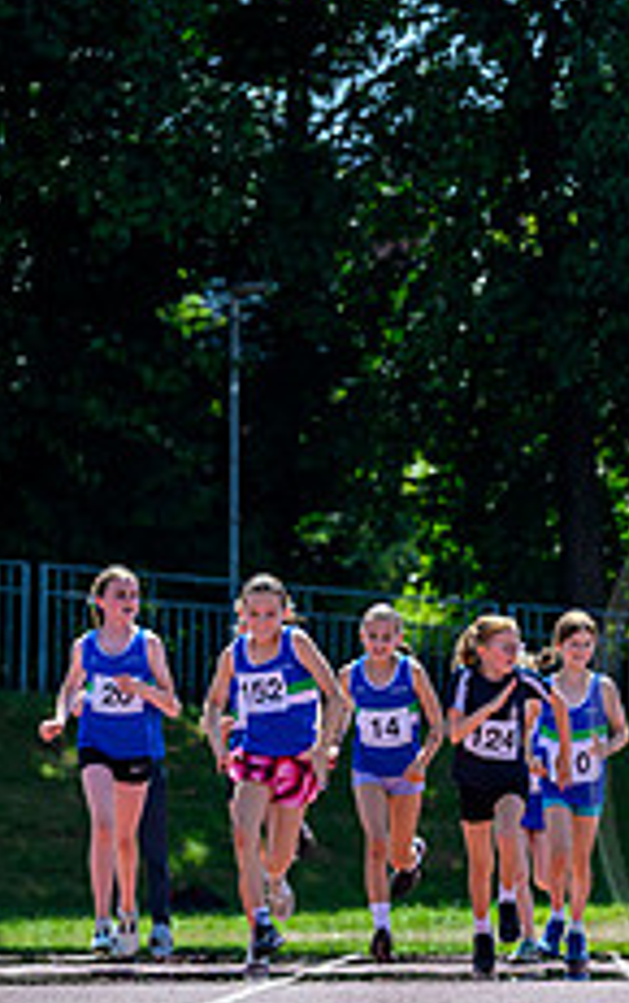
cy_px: 740
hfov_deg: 2.6
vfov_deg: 4.1
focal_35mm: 511
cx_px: 1037
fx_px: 13972
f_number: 4.5
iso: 500
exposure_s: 1/2000
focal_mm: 200
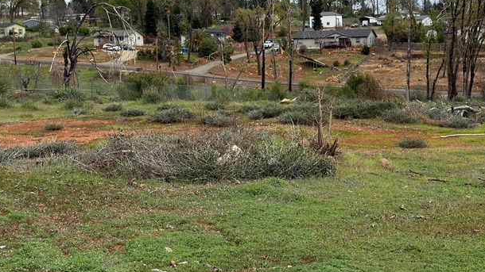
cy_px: 77
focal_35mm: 64
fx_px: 823
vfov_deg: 18.7
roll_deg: +3.0
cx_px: 319
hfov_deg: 32.6
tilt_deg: -0.6
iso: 64
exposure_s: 1/4386
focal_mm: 6.76
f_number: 1.78
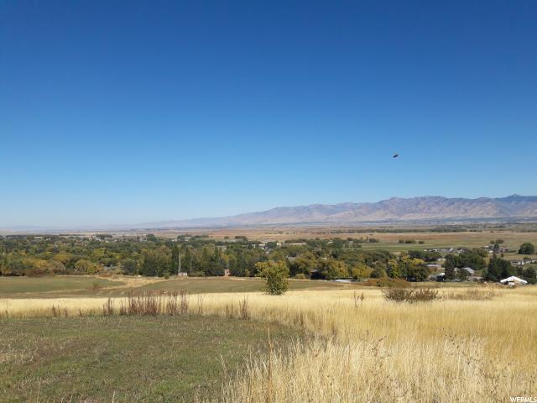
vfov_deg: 49.7
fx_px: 434
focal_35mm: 28
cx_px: 268
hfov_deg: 63.4
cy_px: 202
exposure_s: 1/2242
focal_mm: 3.7
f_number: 1.9
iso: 40
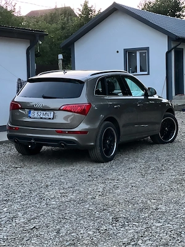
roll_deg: +1.6
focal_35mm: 77
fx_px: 549
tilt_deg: -1.9
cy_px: 124
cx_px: 92
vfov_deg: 25.3
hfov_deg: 19.1
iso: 1250
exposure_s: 1/15
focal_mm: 9
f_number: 2.8
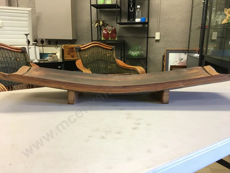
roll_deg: -0.7
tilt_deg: -11.9
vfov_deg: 48.2
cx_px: 115
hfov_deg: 61.7
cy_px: 86
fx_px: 193
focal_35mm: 29
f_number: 2.2
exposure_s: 1/17
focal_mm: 4.15
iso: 50
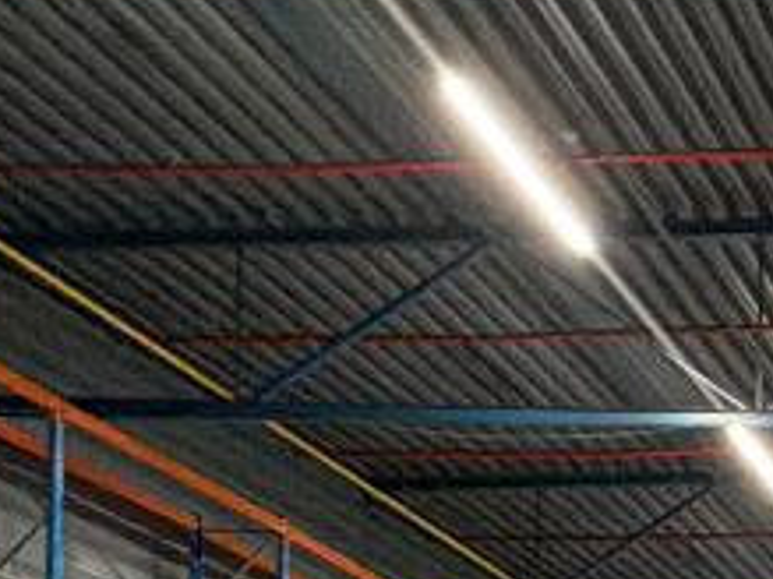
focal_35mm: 92
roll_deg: -0.6
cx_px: 1306
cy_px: 1066
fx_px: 2053
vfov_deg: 14.1
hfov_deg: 17.9
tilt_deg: -0.3
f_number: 2.2
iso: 400
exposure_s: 1/60
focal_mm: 2.22
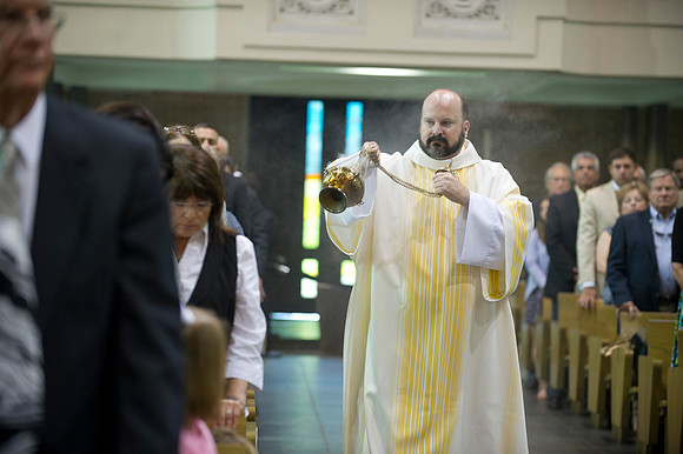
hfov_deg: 17.1
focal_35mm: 120
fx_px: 2275
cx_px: 342
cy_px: 227
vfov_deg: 11.4
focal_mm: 120
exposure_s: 1/80
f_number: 2.8
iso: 2000
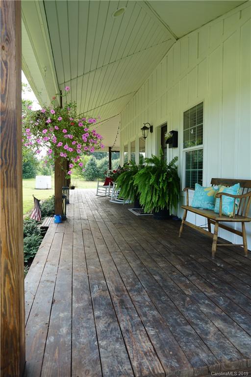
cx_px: 126
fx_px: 282
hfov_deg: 47.9
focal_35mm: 27
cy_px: 188
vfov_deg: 67.4
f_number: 5
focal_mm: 18
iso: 100
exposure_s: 1/60
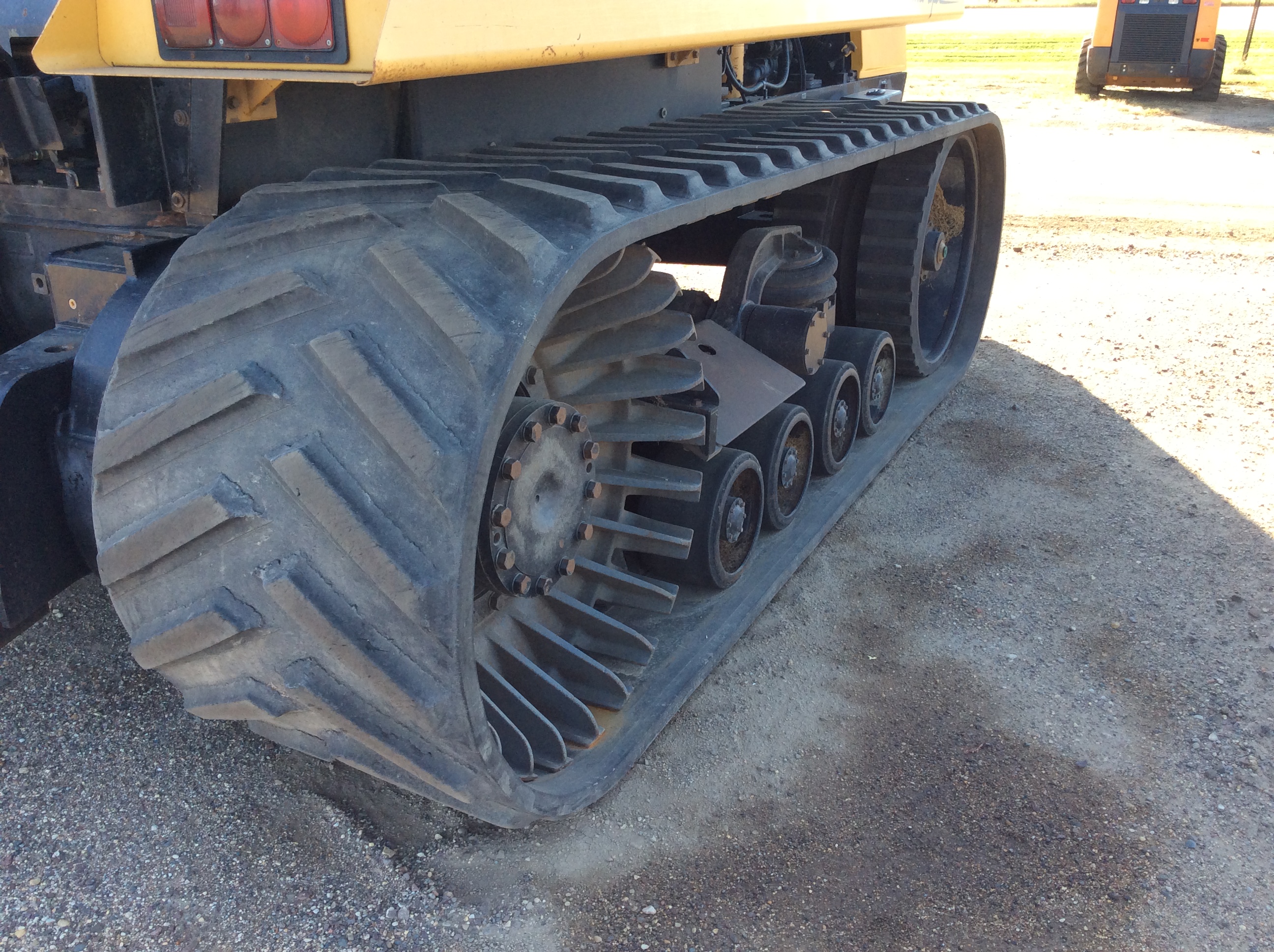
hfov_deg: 56.9
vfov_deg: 44.1
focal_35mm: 32
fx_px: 1176
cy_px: 476
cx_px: 637
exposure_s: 1/138
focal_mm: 3.3
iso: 32
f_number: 2.4
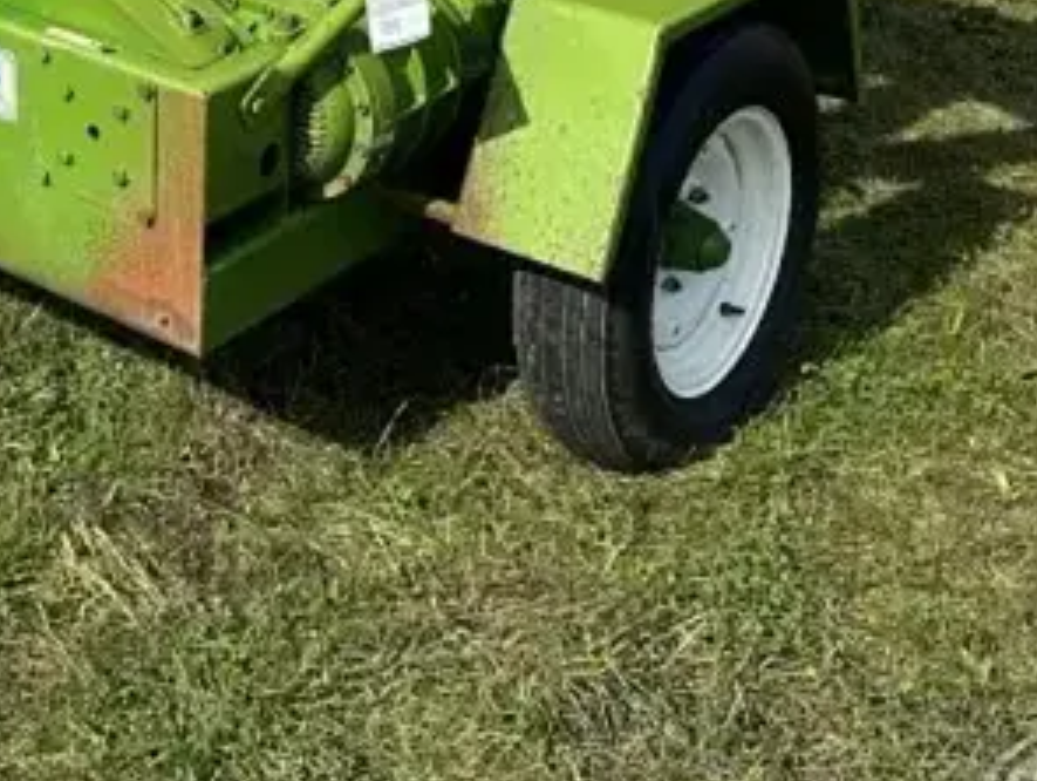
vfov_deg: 17.4
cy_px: -331
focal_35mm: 78
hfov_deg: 23.5
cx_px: -84
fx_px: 2340
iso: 80
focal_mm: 6.86
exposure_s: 1/5000
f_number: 1.78
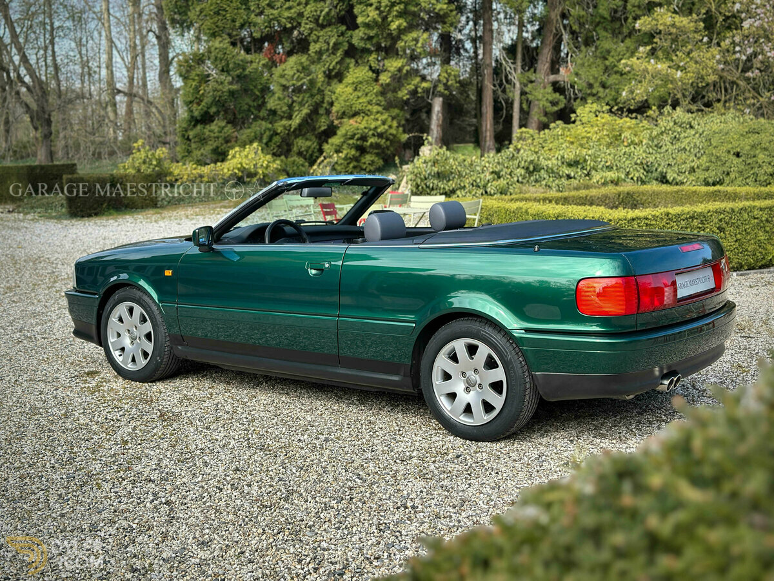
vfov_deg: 30.3
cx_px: 387
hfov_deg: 39.7
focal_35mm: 48
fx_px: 1073
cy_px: 290
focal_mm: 6.86
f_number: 1.78
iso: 80
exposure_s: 1/2410
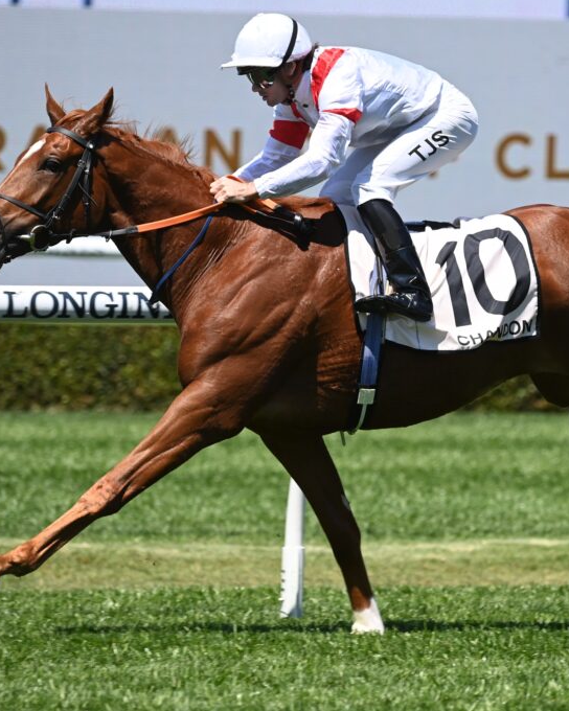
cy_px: 356
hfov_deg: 3.7
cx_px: 407
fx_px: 8925
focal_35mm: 424
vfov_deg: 4.6
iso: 400
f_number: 5.6
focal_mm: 300
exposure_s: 1/1600
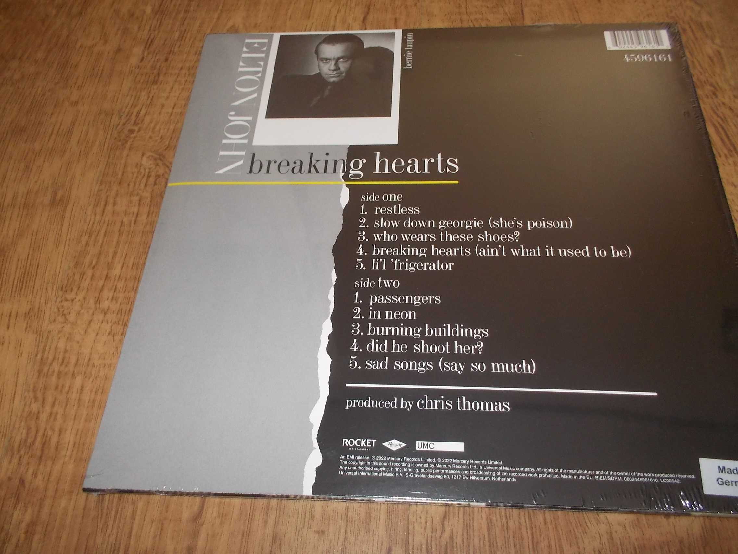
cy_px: 277
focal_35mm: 29
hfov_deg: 61.7
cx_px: 369
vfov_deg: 48.2
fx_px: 618
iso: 200
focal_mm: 4.1
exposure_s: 1/30
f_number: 3.3
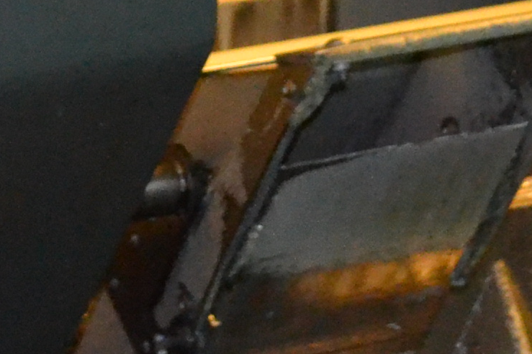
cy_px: -609
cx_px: -71
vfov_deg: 5.0
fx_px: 3870
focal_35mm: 262
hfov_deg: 7.8
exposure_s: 1/60
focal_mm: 28
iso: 3200
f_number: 4.5
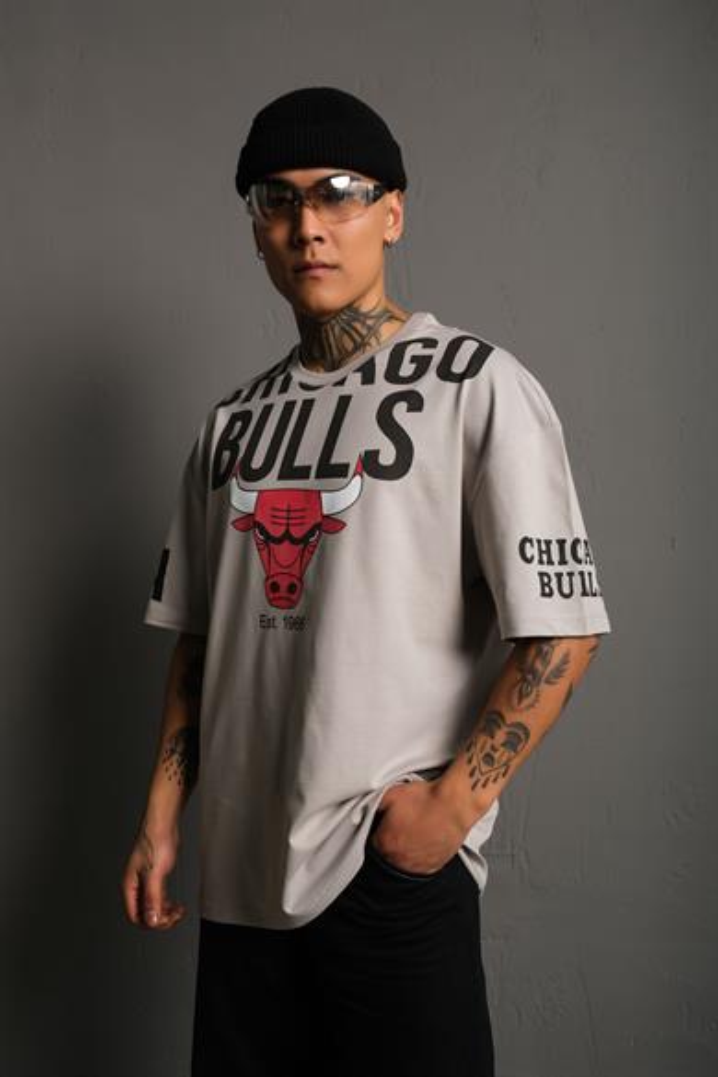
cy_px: 538
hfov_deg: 40.0
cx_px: 359
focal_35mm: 33
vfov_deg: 57.2
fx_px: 987
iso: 160
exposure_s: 1/160
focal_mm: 22.3
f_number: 5
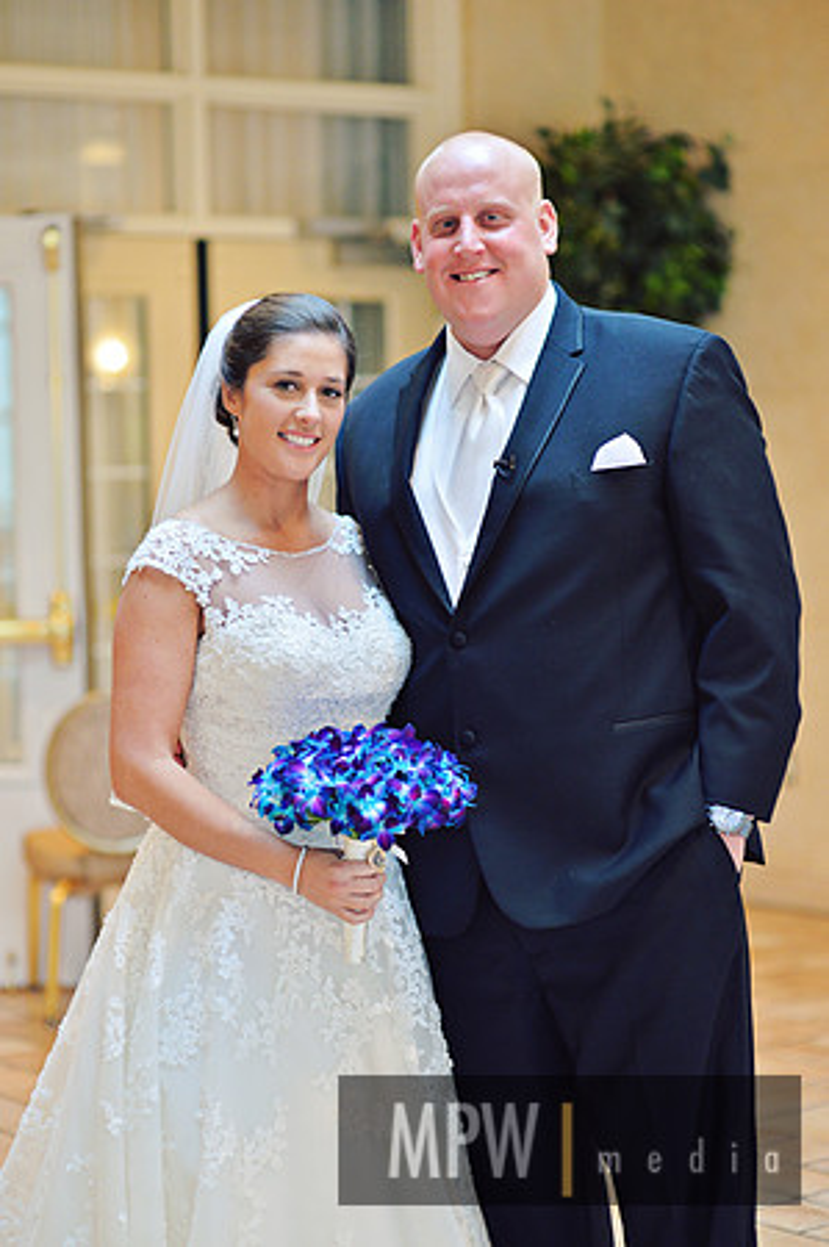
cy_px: 624
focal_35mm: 85
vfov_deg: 23.9
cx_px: 414
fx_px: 2943
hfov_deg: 16.0
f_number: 2.2
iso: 1250
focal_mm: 85
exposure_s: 1/160
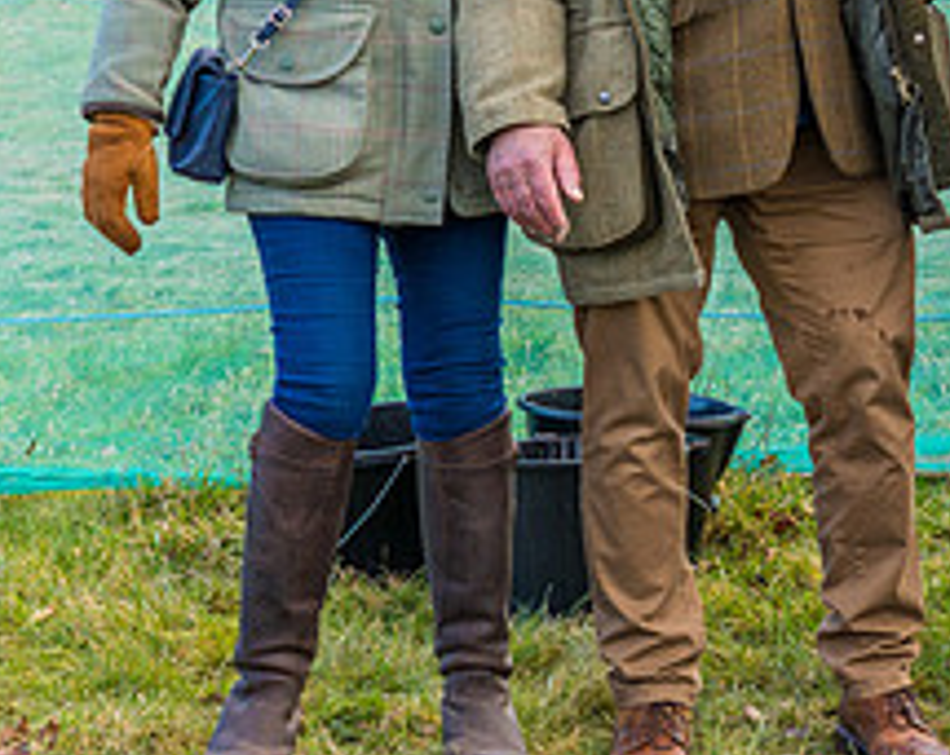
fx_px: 4516
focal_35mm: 161
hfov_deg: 11.7
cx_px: 1204
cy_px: -11
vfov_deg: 9.5
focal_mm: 51
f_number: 5
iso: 400
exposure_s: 1/400
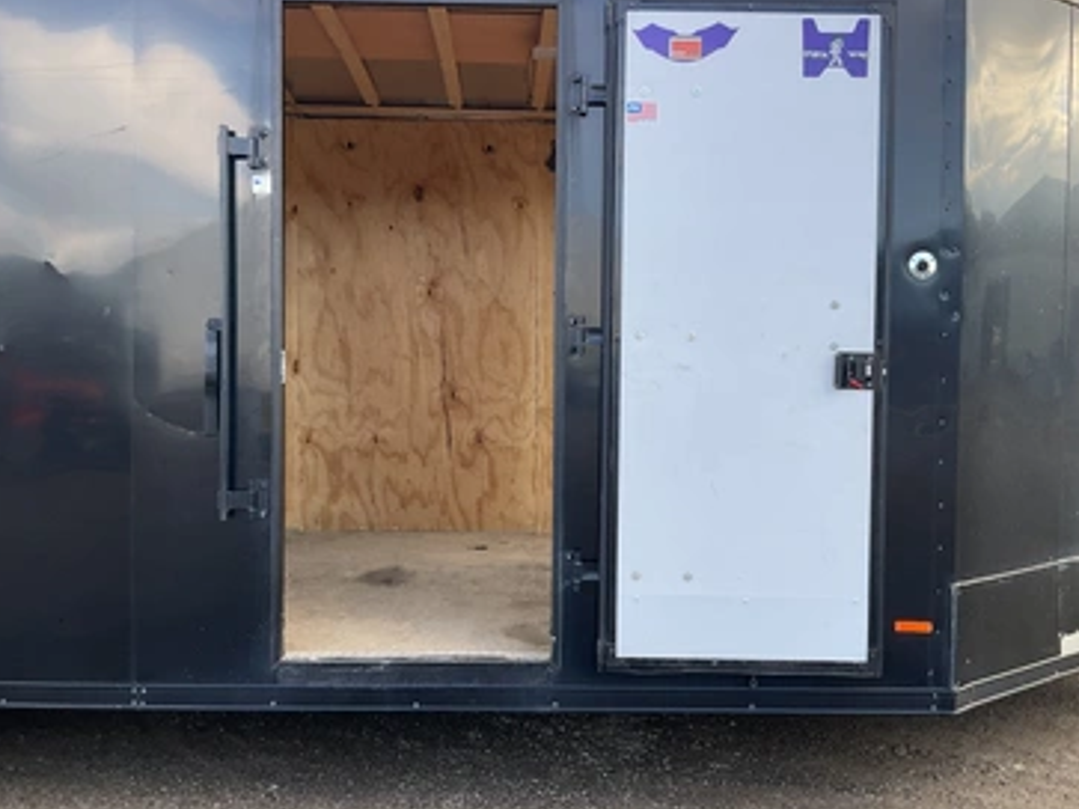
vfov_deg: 44.1
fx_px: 997
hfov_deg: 56.8
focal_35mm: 32
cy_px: 375
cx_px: 523
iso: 20
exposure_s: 1/216
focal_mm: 3
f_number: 1.8
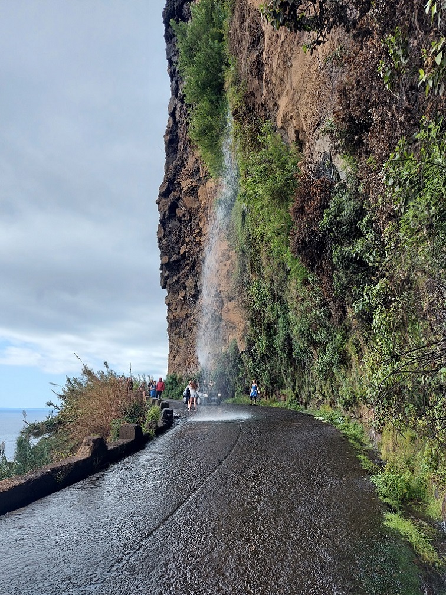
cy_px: 298
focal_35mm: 24
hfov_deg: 56.8
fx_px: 412
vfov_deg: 71.6
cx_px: 223
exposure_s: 1/463
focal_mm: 5.23
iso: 32
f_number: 1.8
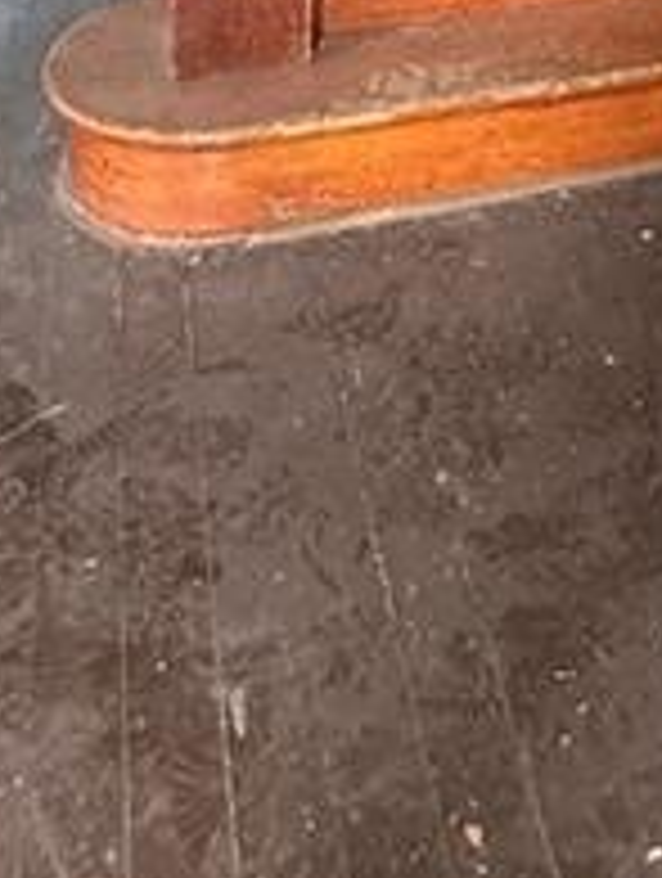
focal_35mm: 55
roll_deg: -4.3
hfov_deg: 24.9
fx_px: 1398
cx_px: 721
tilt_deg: -10.8
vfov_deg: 27.2
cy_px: -351
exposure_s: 1/60
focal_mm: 2.22
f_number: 2.2
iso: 400
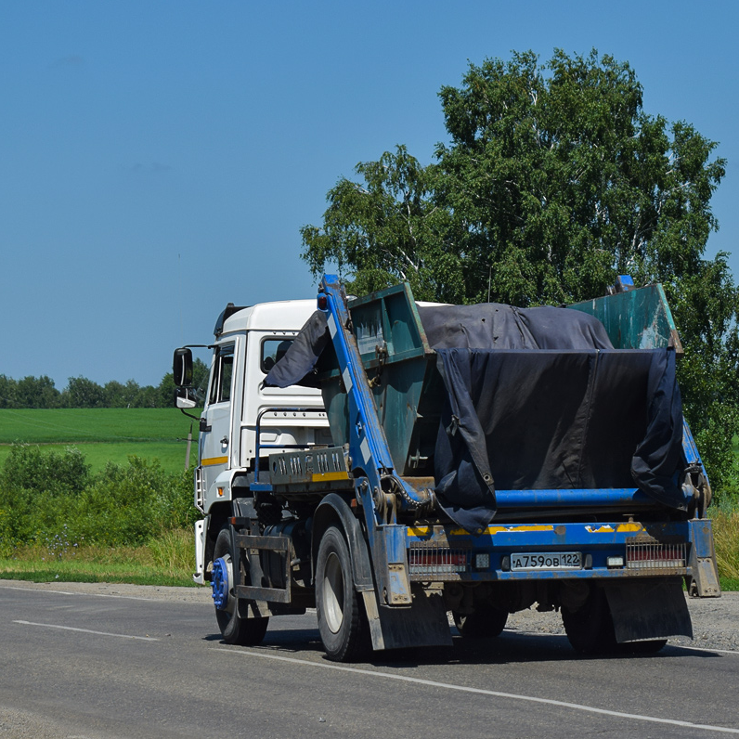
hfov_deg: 16.5
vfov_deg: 16.5
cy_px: 369
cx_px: 465
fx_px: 2552
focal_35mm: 106
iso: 100
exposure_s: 1/800
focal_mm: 55
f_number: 6.3
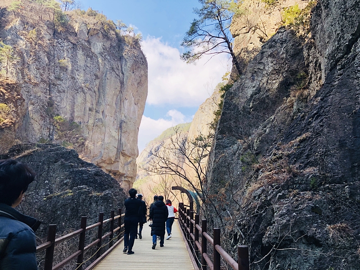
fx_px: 291
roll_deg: +1.4
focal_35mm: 28
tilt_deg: +14.2
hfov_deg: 63.4
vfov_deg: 49.7
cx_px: 180
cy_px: 135
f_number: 1.8
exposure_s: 1/631
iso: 20
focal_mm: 4
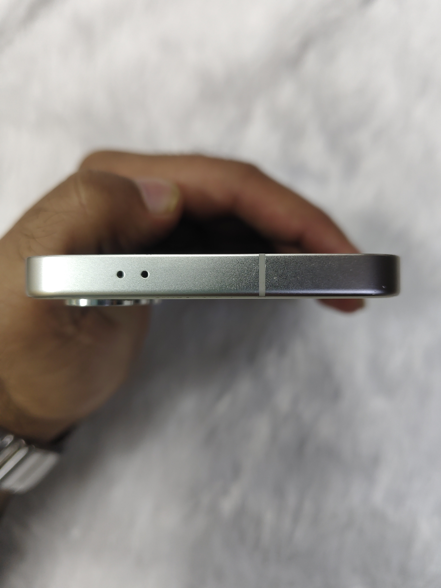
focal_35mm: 23
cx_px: 220
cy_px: 294
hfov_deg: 58.9
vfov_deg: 73.9
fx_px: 391
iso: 114
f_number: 1.88
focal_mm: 5.56
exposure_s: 1/100
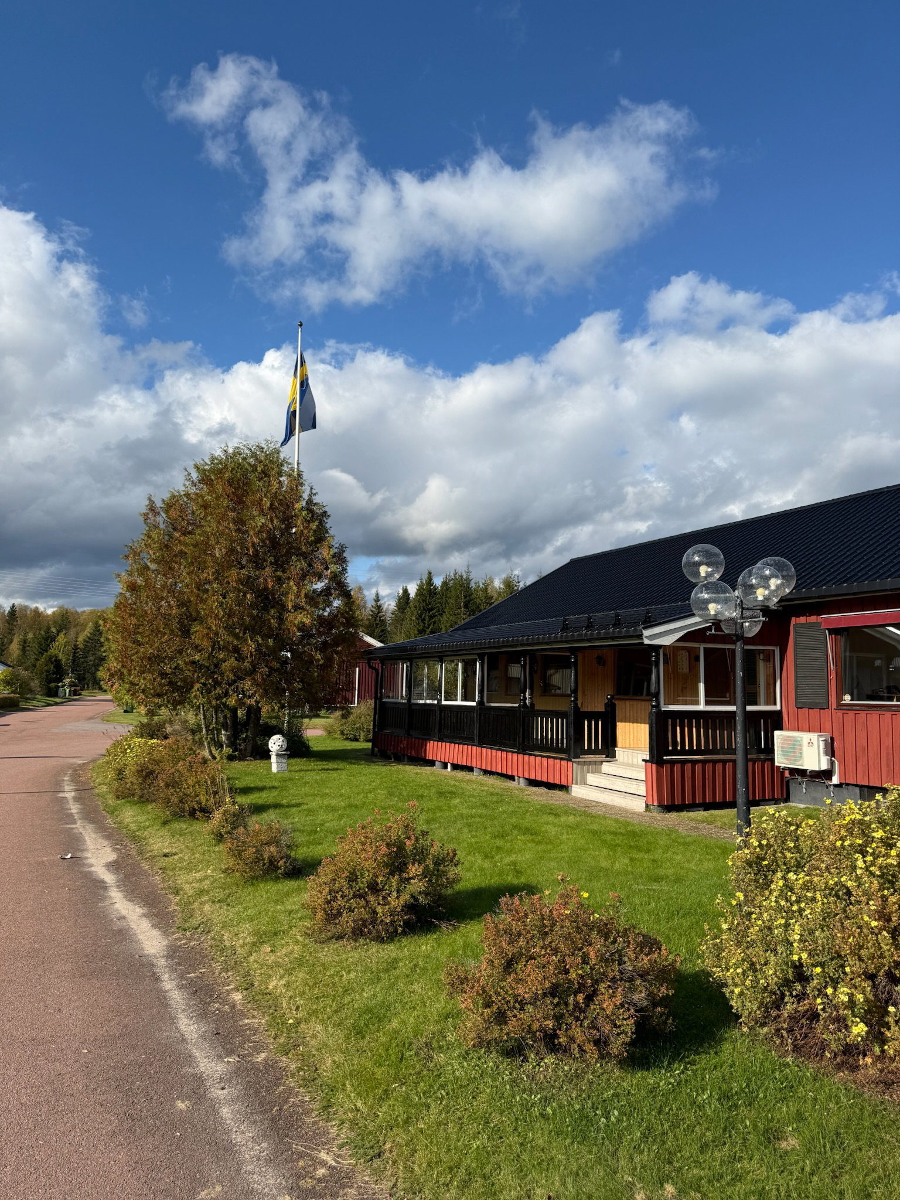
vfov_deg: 71.6
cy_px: 600
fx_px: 832
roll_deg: -1.9
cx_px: 450
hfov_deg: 56.8
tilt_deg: +7.8
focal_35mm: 24
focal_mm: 6.76
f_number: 1.78
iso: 80
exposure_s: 1/5319
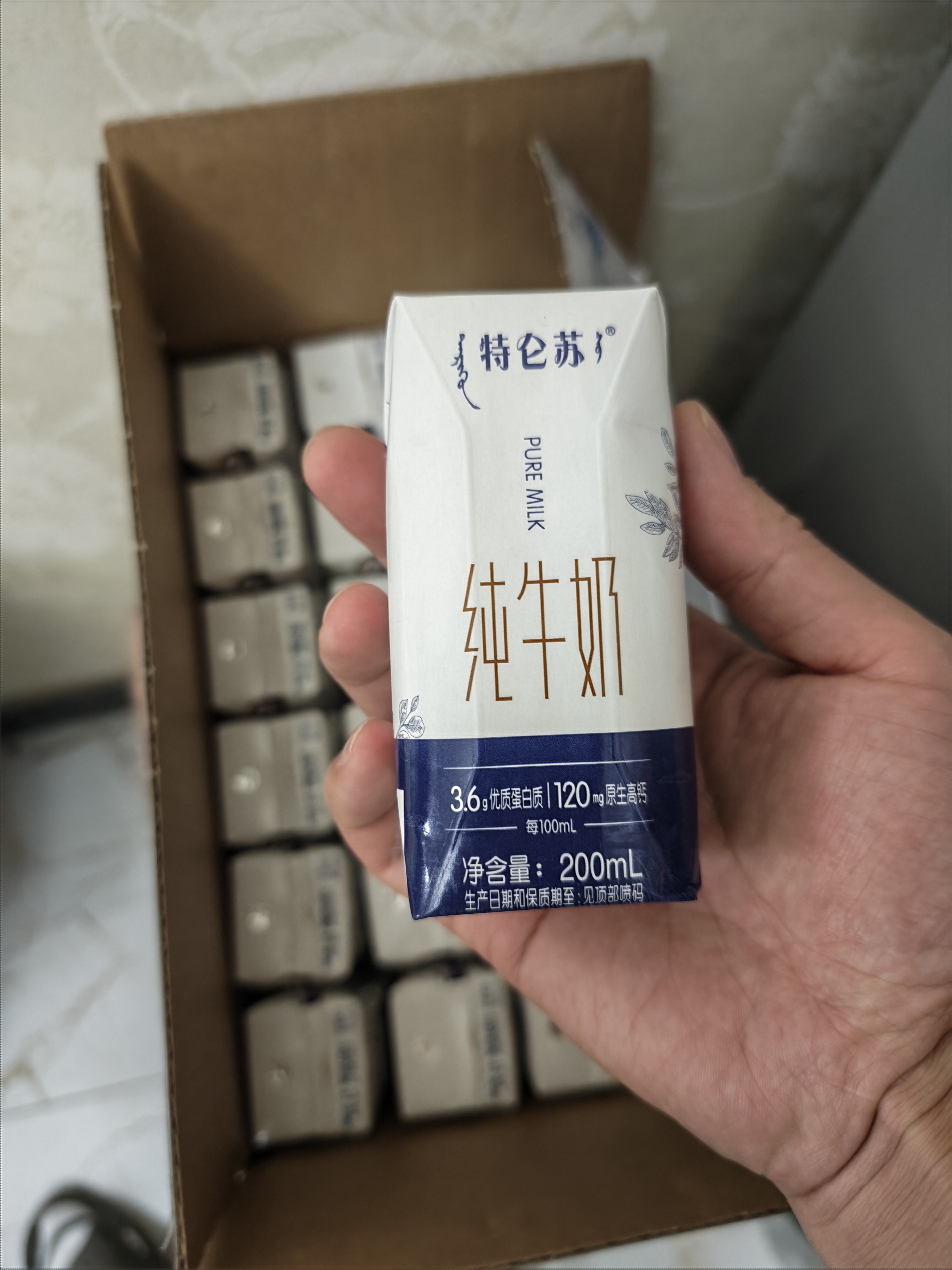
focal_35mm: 23
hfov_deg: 58.9
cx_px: 476
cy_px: 635
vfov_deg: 73.9
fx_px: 843
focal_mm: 6.55
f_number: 1.6
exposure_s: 1/33
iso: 640
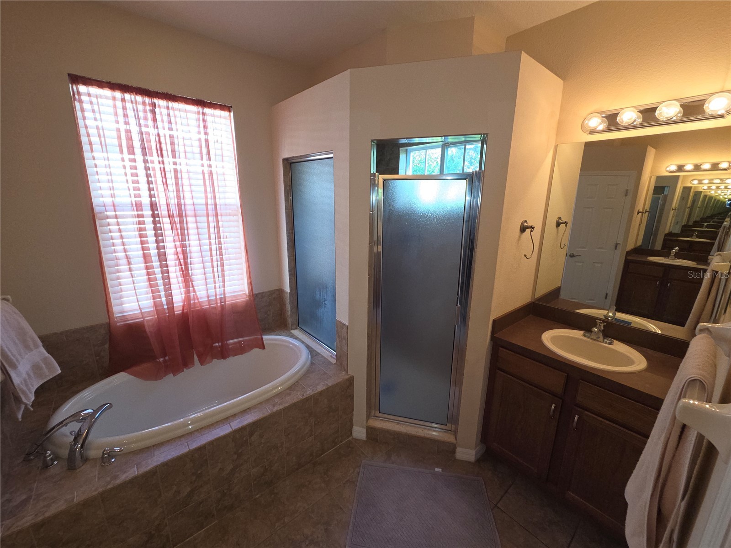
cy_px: 274
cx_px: 366
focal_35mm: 13
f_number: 2.2
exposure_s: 1/60
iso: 100
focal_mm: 2.2
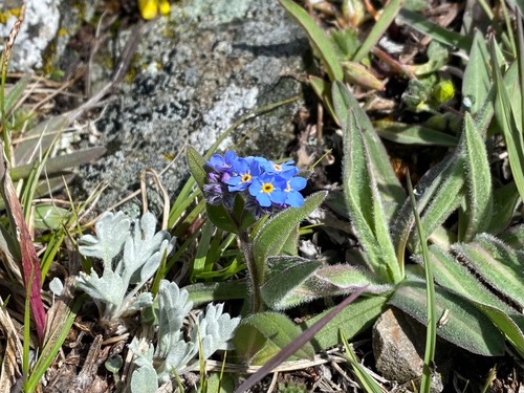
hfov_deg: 67.3
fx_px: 394
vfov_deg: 53.1
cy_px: 196
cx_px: 262
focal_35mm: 26
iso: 32
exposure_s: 1/2688
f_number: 1.8
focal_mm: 4.25
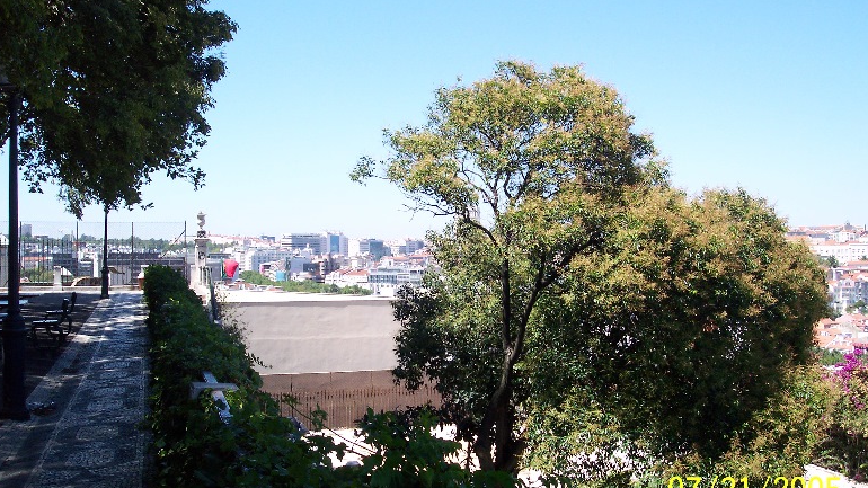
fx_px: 990
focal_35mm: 43
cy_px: 237
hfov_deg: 47.4
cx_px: 436
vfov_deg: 27.7
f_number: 4.8
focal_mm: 8
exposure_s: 1/350
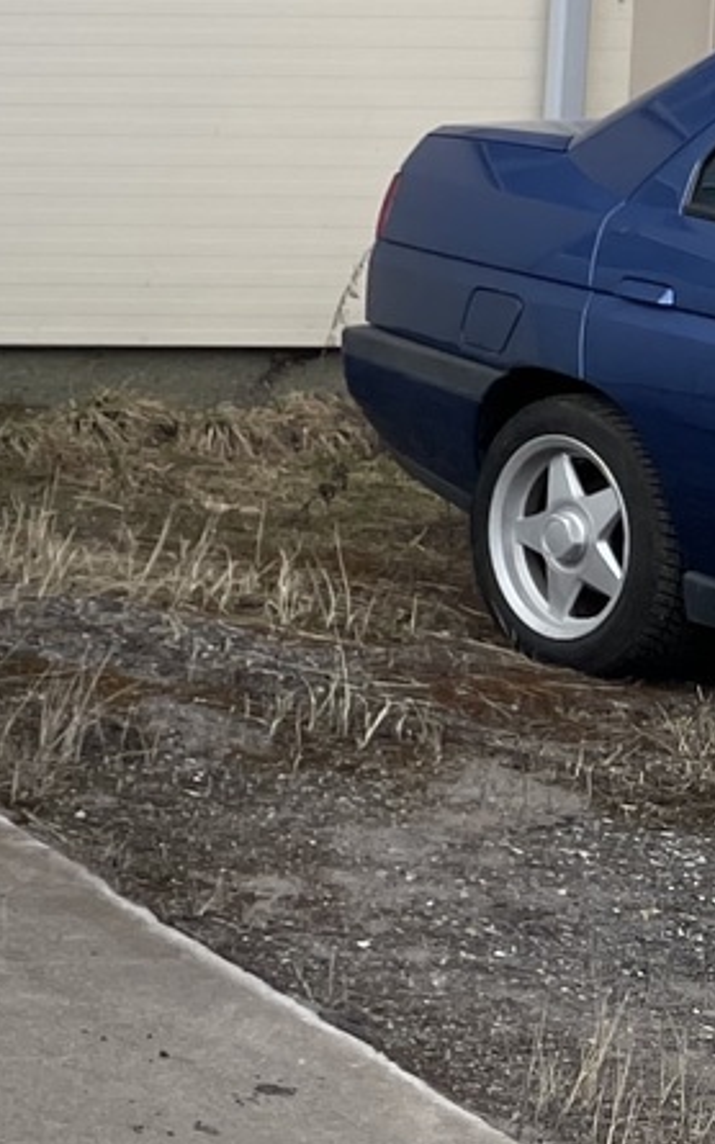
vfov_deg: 20.8
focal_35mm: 99
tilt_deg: -7.2
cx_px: -1332
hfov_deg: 10.2
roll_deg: -0.5
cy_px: 285
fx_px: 3088
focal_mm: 4.2
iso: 32
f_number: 1.6
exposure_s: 1/2353
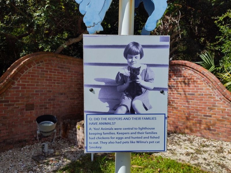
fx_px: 153
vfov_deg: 58.9
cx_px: 116
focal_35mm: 23
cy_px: 86
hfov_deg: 73.9
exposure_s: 1/1156
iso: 100
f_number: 1.8
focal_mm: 5.56
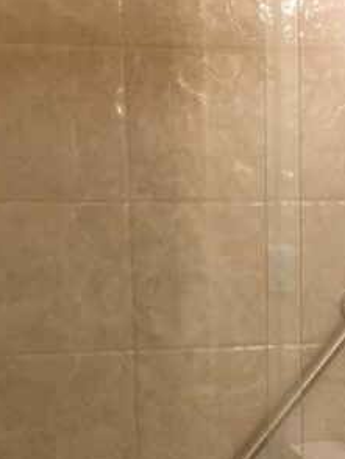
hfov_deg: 14.4
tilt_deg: -10.5
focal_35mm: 101
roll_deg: +0.8
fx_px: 1340
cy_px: 393
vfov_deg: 19.2
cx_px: 356
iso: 80
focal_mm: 4.15
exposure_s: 1/30
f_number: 2.2
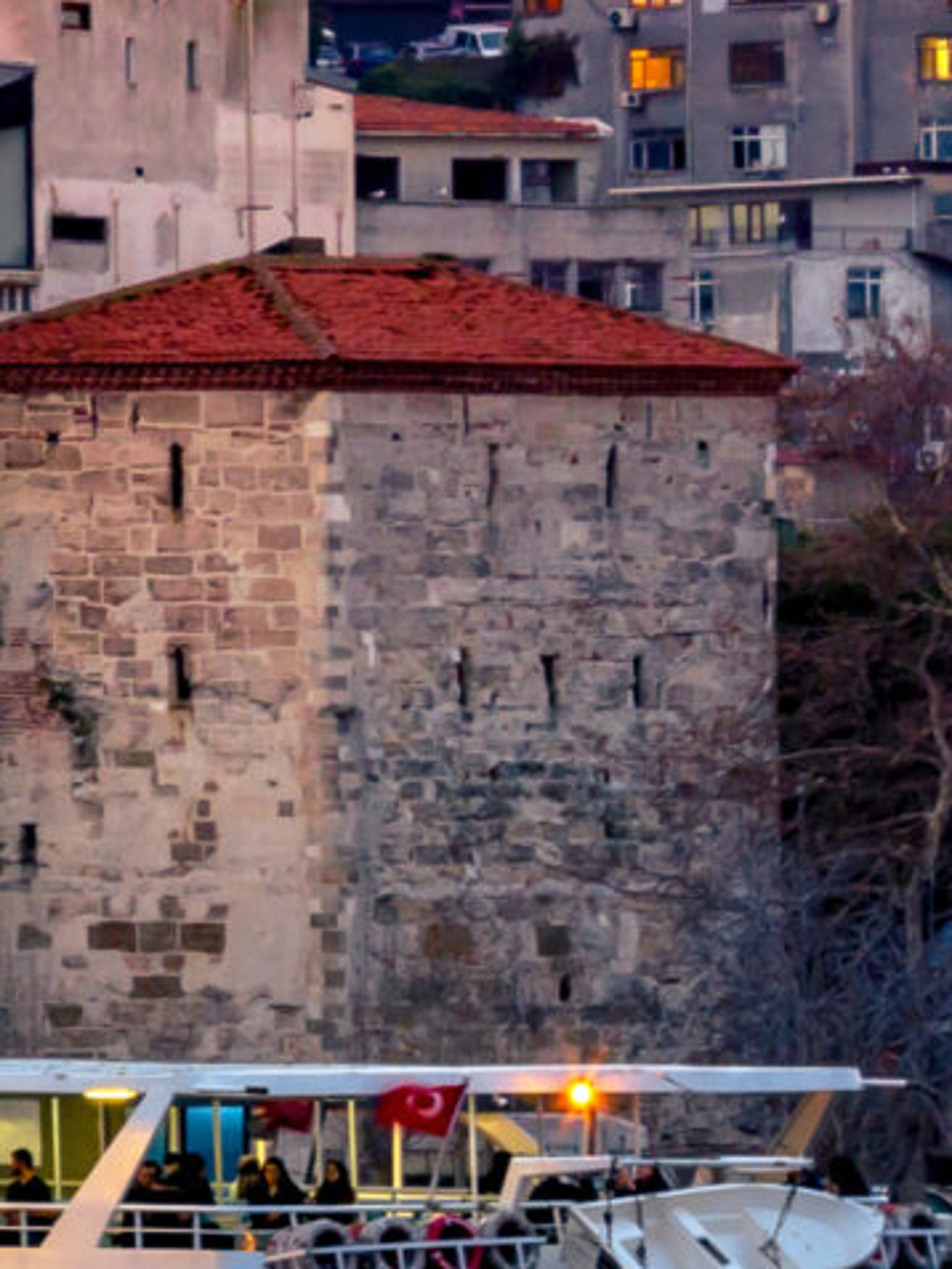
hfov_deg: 2.9
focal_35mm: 499
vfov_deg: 4.0
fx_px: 18291
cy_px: -133
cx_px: -2077
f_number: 8
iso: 160
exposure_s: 1/2.5
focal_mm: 55
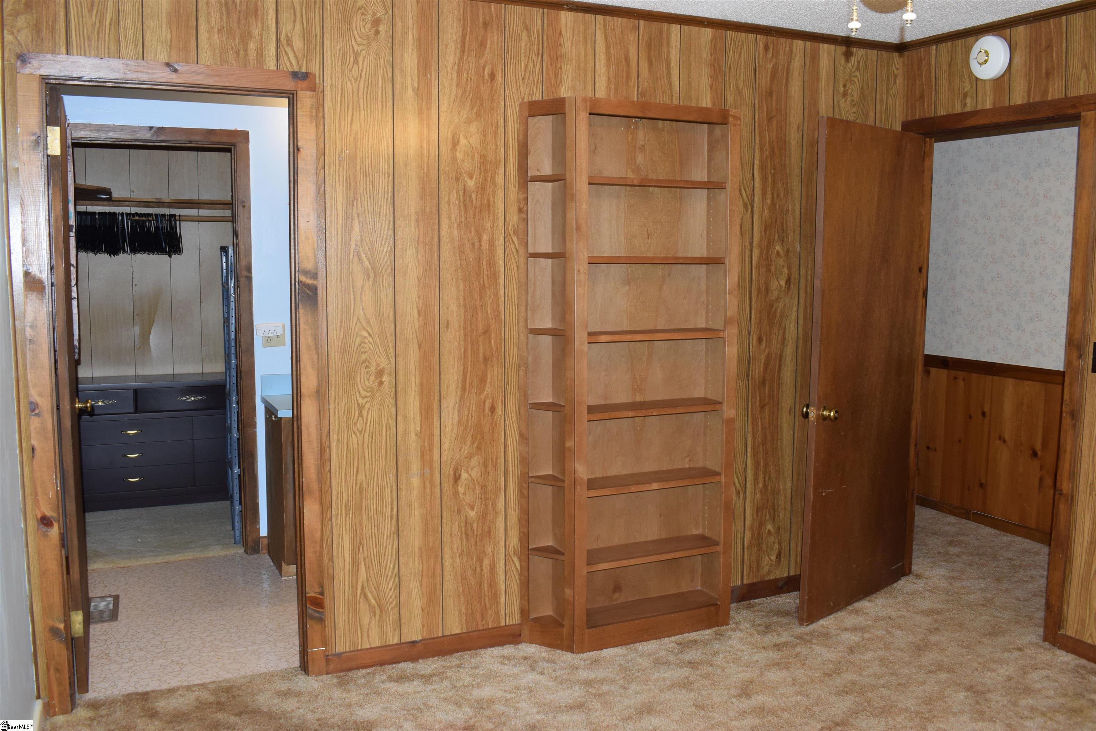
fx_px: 913
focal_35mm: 30
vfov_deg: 43.6
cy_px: 366
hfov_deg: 61.9
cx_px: 548
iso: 720
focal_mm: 20
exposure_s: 1/60
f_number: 8
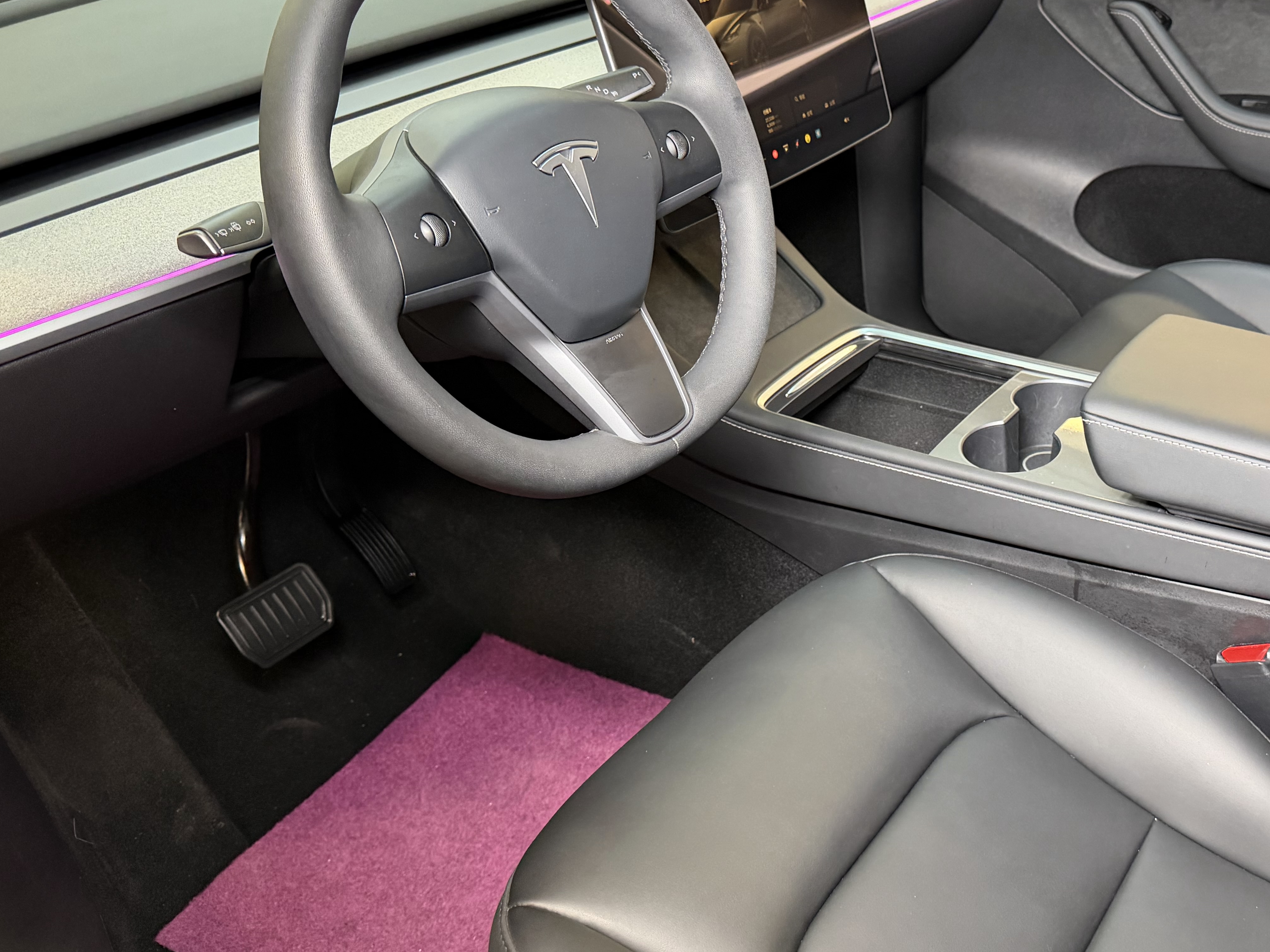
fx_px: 1247
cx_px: 860
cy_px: 448
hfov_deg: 52.8
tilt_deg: -31.9
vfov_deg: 41.8
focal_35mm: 34
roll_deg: +1.0
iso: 500
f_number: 1.78
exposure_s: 1/50
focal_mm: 6.76
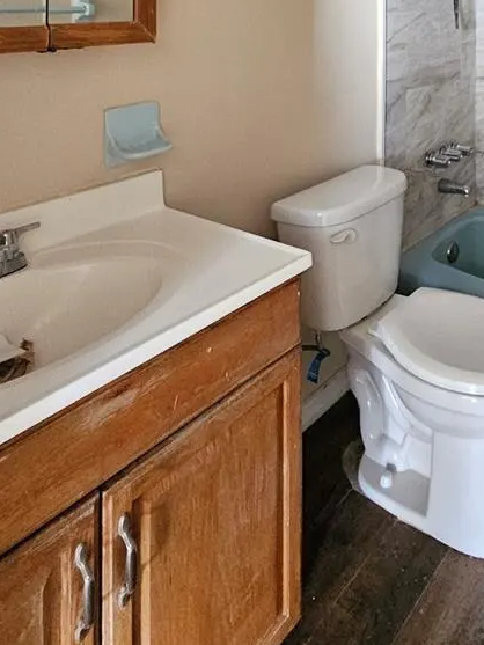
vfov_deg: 51.6
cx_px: 434
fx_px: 522
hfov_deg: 45.2
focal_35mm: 28
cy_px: 9
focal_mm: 2.2
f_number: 2.2
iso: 1250
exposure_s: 1/24
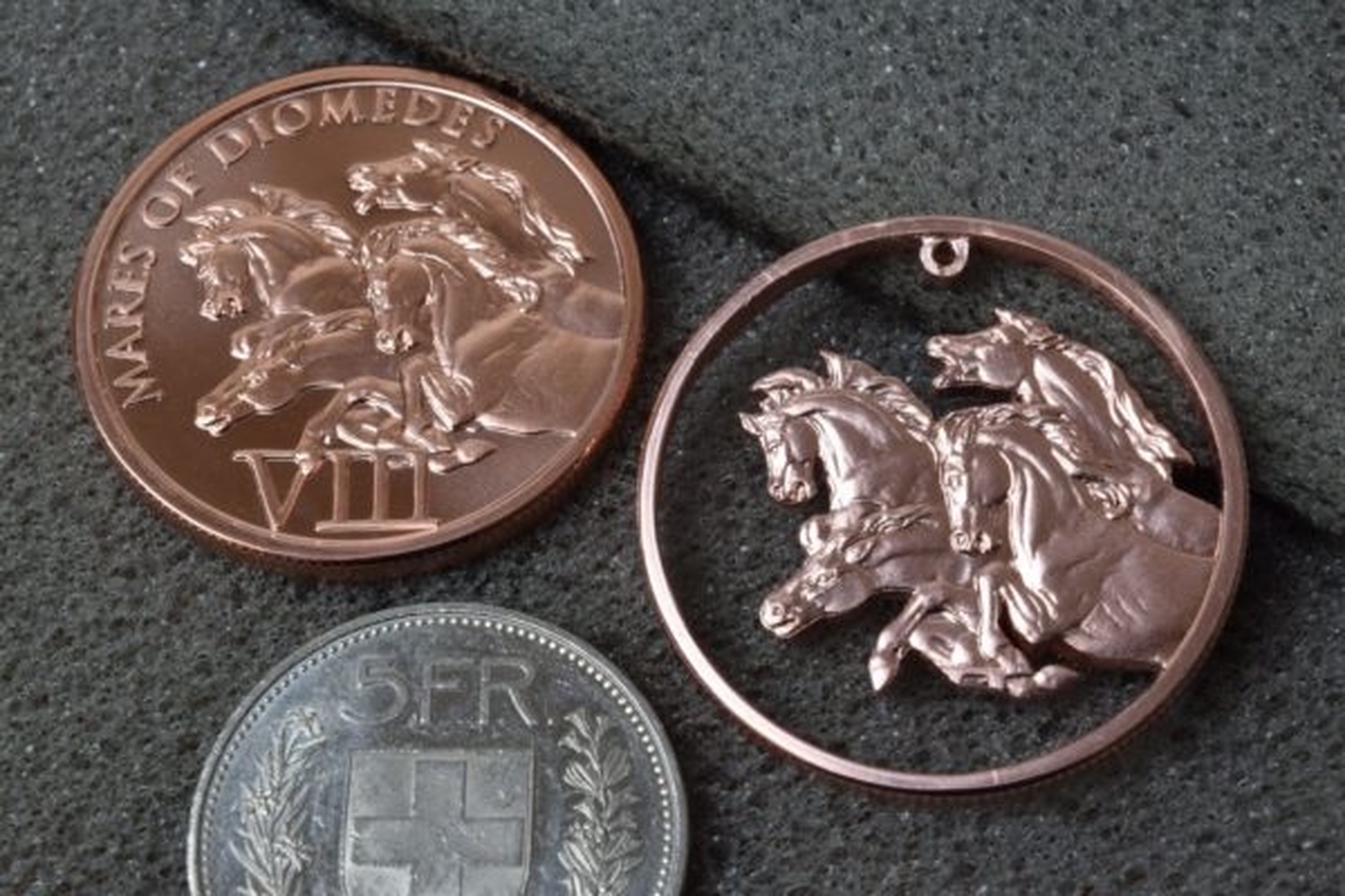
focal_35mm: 72
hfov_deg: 28.1
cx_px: 672
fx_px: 2690
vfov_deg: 18.9
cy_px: 448
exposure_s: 1/10
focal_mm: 48
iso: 640
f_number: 22
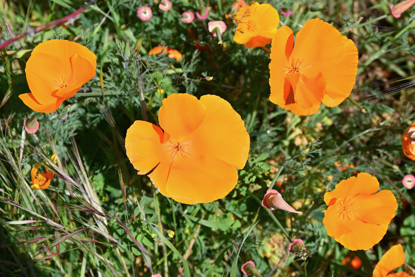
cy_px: 138
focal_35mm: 88
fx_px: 1020
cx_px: 208
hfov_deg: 23.0
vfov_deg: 15.4
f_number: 7.1
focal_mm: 59
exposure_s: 1/400
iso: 100
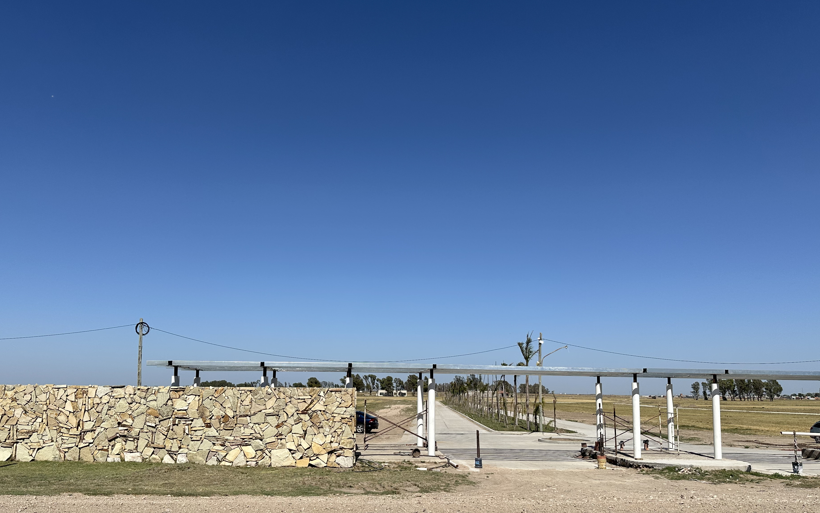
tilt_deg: +8.0
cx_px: 389
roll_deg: -1.0
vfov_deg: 44.1
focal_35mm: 28
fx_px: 626
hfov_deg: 66.4
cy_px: 329
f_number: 1.78
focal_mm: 6.86
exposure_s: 1/9709
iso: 80
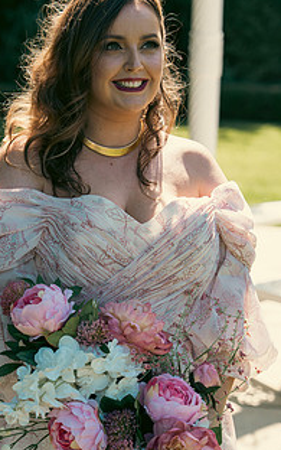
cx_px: 102
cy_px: 251
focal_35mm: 103
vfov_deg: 20.2
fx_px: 1262
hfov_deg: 12.7
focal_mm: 70
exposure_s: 1/500
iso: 125
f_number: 3.5
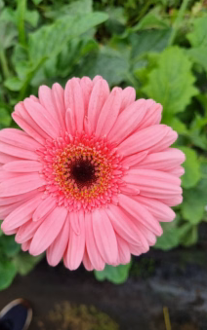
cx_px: 86
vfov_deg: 66.5
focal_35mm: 28
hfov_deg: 44.4
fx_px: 253
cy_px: 164
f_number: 1.8
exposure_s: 1/449
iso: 50
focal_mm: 5.4
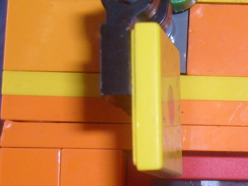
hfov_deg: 14.8
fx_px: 881
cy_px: 192
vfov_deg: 11.9
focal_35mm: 123
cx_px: 385
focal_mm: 5.8
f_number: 2.8
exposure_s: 1/45
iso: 100
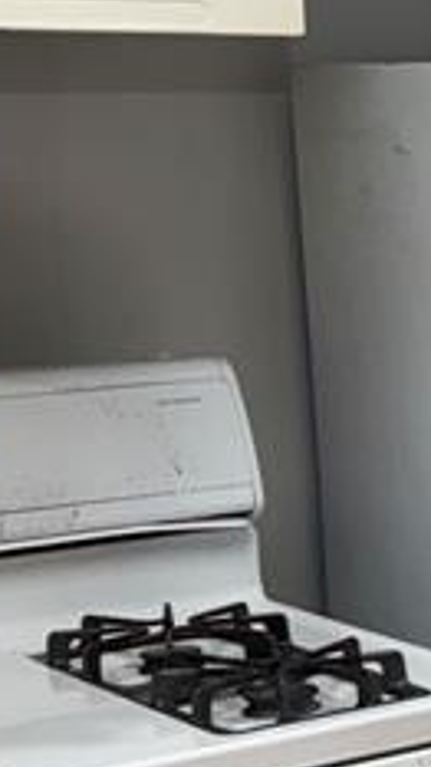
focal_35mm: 115
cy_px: 444
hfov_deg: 8.9
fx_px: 2337
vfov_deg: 18.6
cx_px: 1227
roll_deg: -0.7
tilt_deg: -10.0
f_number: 1.78
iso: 160
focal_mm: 6.76
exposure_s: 1/120
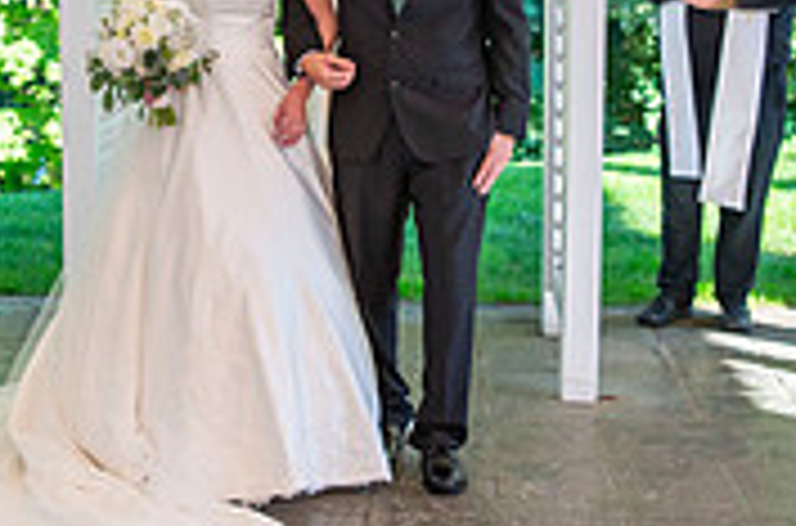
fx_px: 1764
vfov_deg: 16.8
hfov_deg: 25.3
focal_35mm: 80
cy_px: 67
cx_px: 252
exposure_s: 1/1250
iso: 800
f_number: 2.8
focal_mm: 24
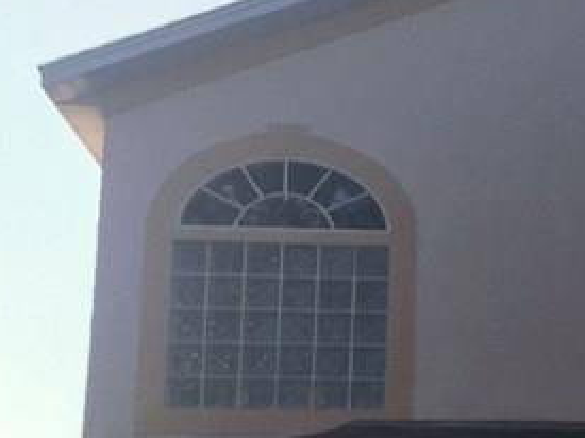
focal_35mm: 108
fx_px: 1824
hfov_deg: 16.3
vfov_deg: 13.5
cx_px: 930
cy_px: 455
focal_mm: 4.15
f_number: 2.2
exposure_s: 1/1199
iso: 32
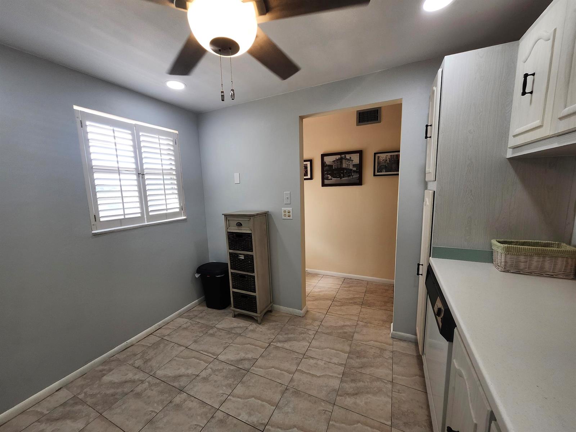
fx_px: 216
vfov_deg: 89.9
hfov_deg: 106.2
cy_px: 216
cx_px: 288
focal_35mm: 13
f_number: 2.2
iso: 80
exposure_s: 1/120
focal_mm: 1.74
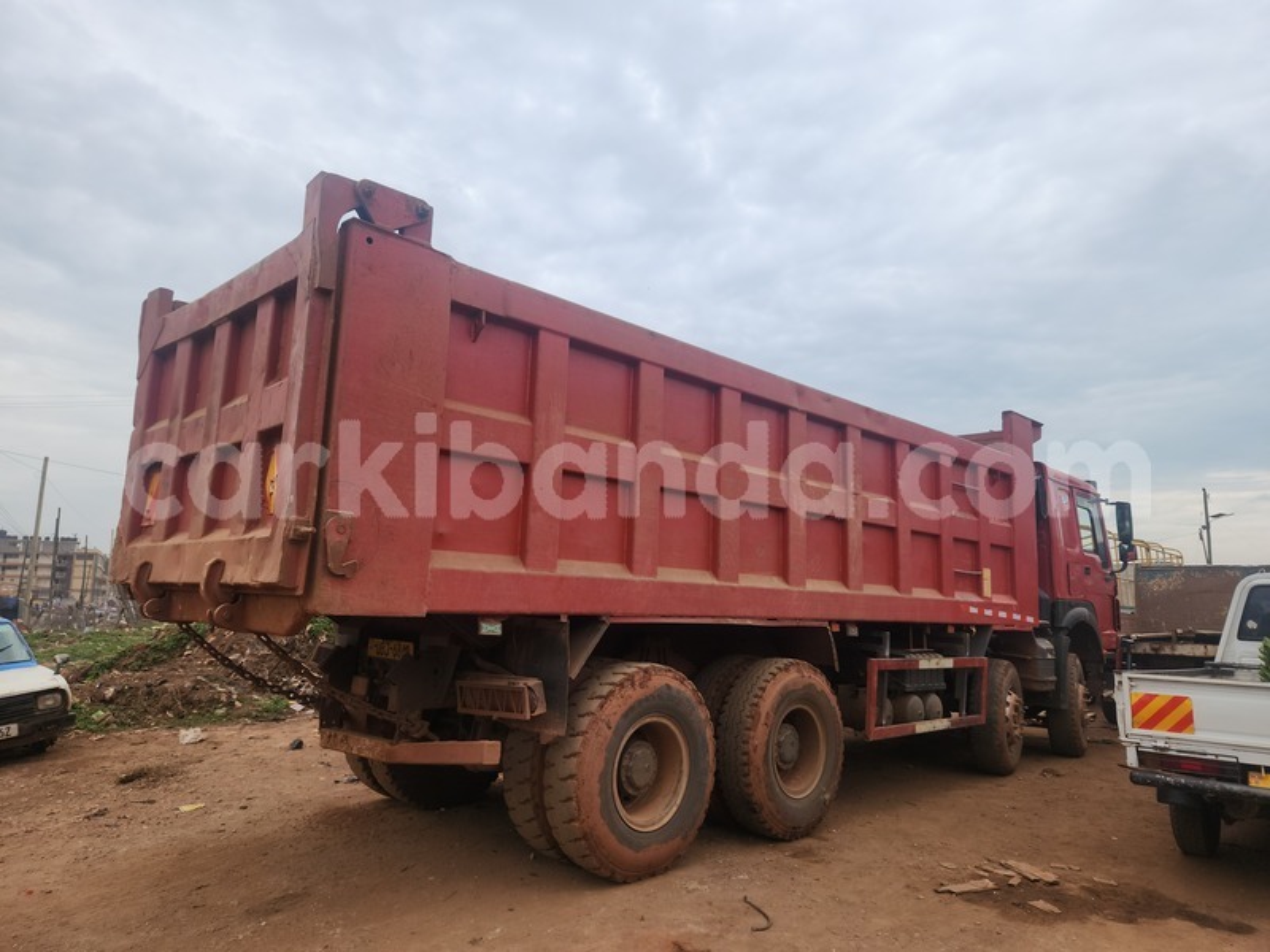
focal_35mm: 23
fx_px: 844
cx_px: 635
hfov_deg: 73.9
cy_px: 476
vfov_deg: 58.9
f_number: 1.8
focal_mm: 5.4
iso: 20
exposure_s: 1/992
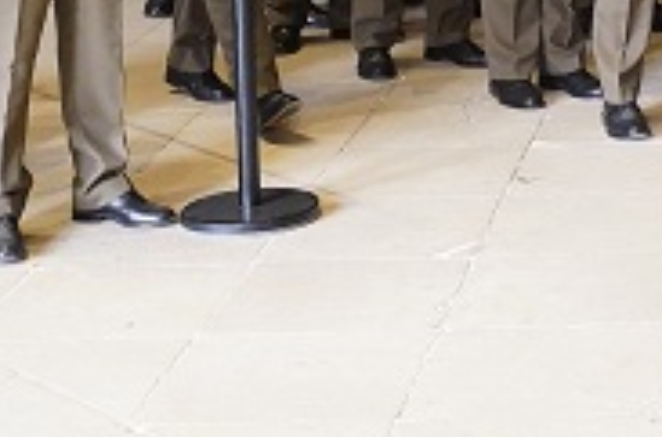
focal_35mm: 127
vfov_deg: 9.9
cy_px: -479
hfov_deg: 15.7
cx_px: 763
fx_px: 2329
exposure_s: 1/200
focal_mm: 27
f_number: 2.8
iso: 5000
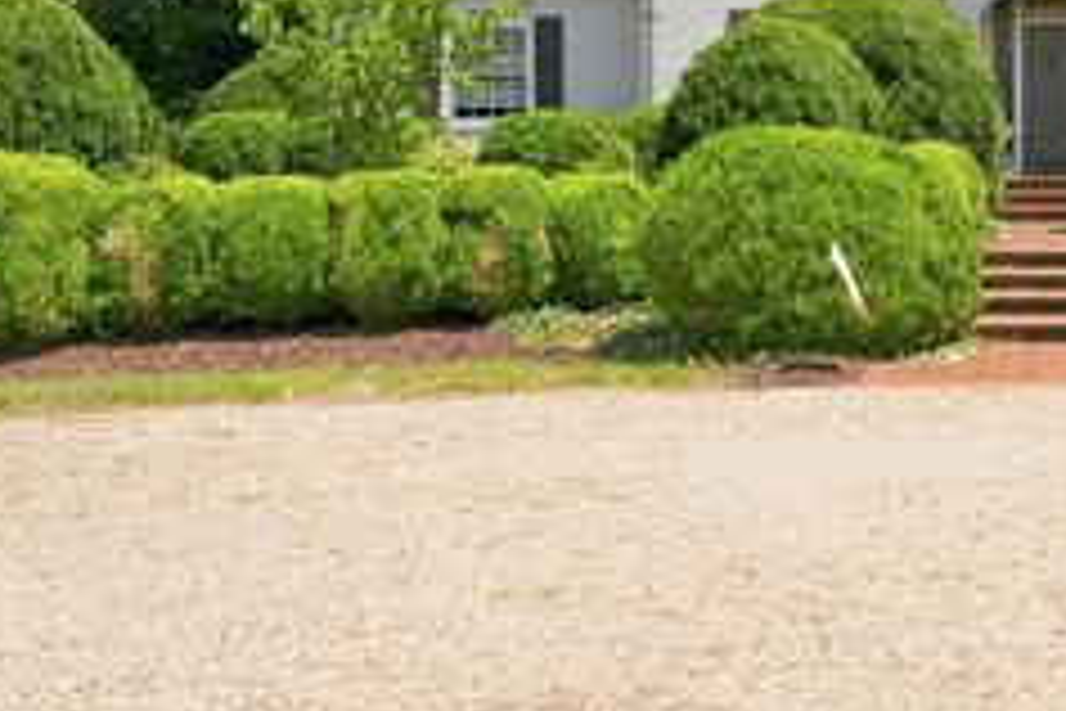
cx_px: 1021
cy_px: 146
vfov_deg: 22.7
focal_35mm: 59
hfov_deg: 31.8
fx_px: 1747
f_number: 7.1
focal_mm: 28
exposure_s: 1/250
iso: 100
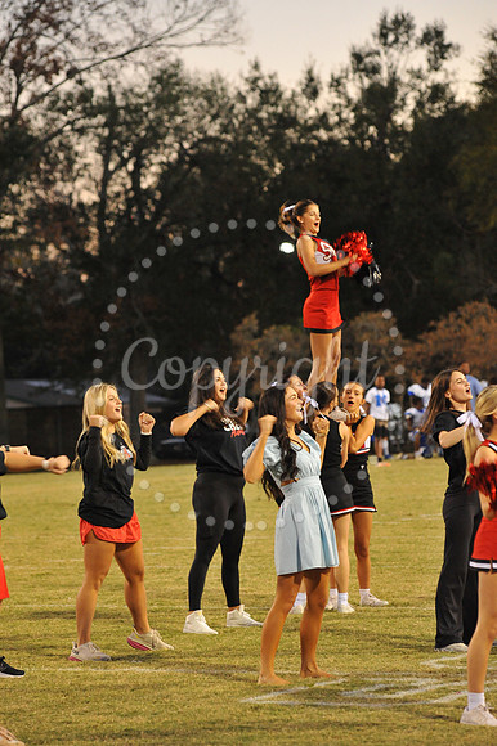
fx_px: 3524
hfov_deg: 8.1
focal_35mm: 170
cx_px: 248
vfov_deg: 12.1
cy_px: 373
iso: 4000
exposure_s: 1/125
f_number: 6.3
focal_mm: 170
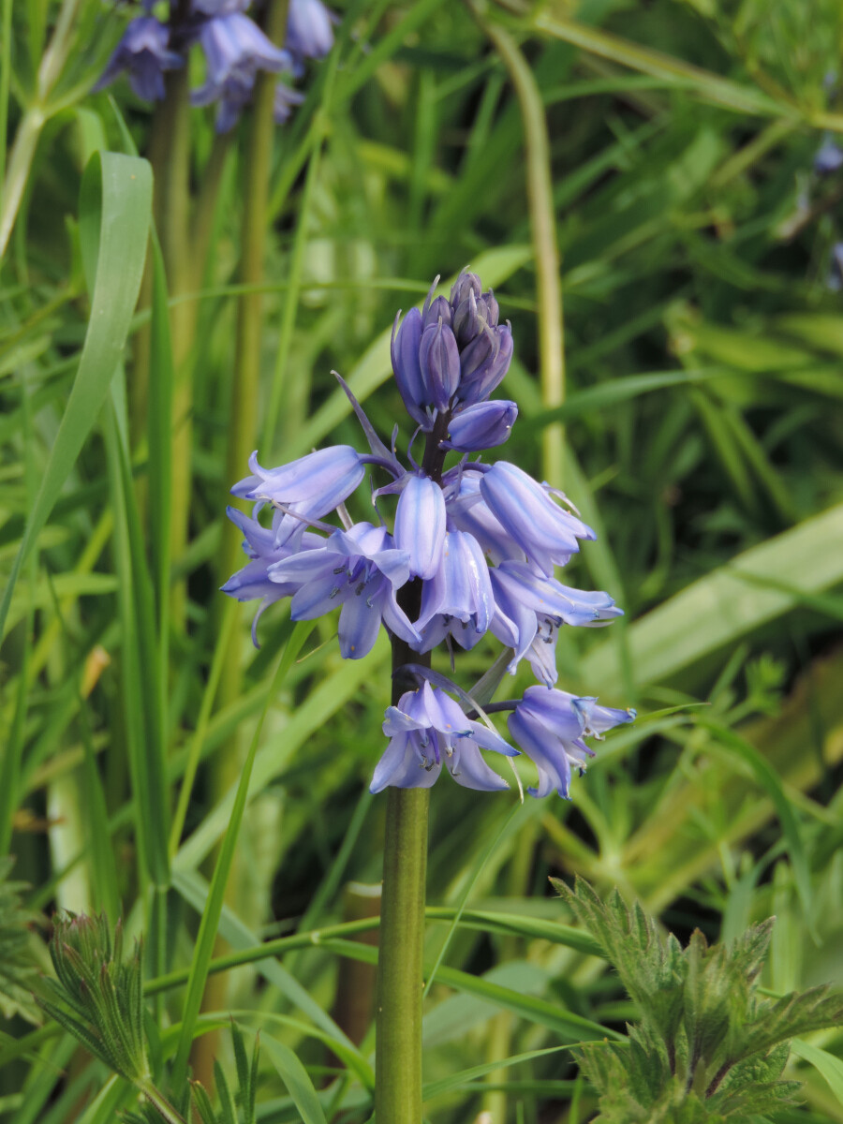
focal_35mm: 155
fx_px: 5033
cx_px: 422
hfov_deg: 9.6
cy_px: 562
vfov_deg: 12.7
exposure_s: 1/160
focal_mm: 27.6
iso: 80
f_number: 4.4
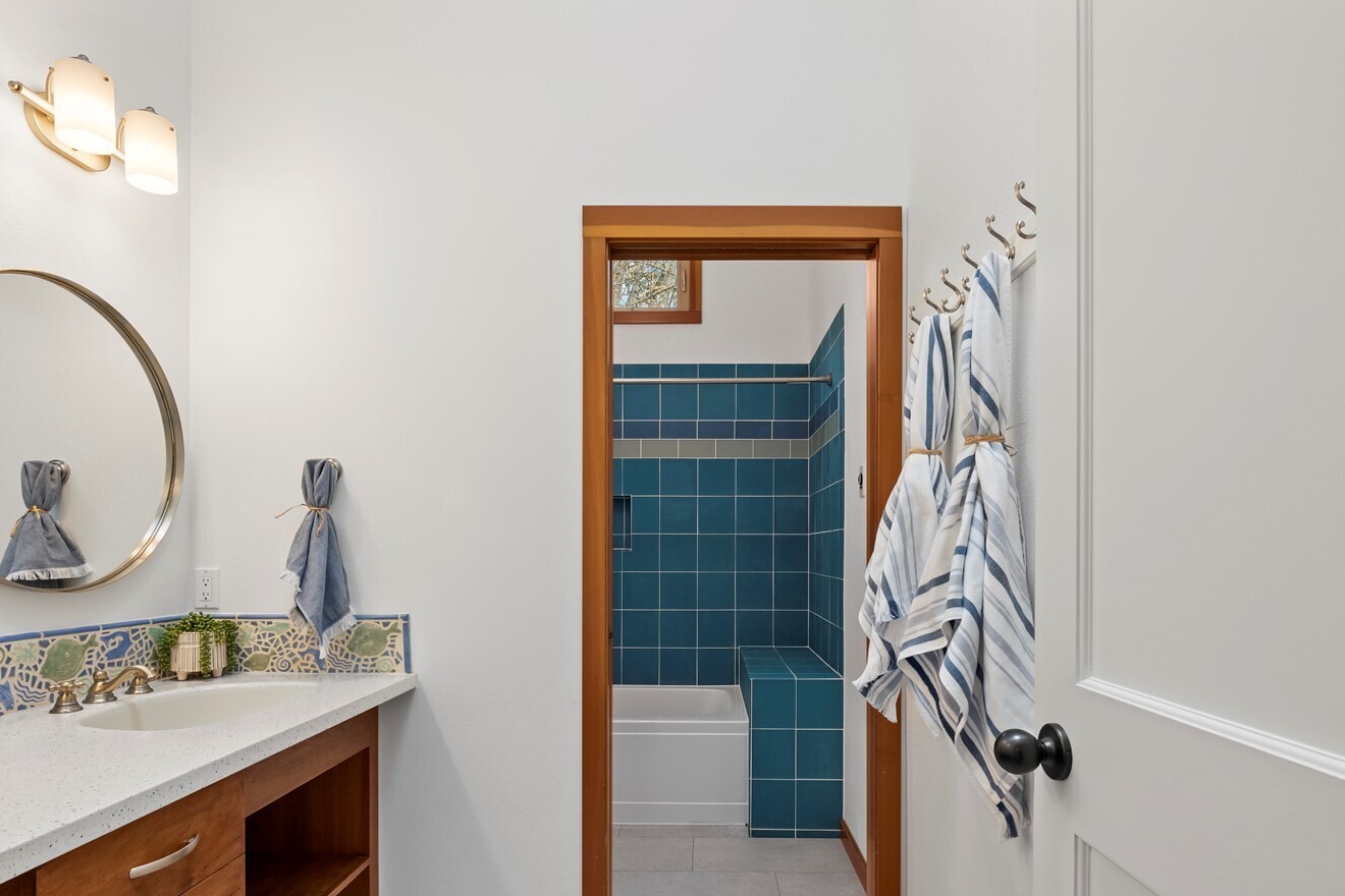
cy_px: 558
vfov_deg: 66.4
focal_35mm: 18
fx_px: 672
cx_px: 701
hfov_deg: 90.0
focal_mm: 14
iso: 4000
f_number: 8
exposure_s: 1/60
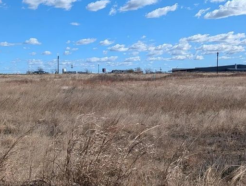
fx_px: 342
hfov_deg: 39.4
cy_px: 87
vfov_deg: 30.4
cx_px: 94
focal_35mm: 48
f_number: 1.68
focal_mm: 6.9
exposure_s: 1/1548
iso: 18
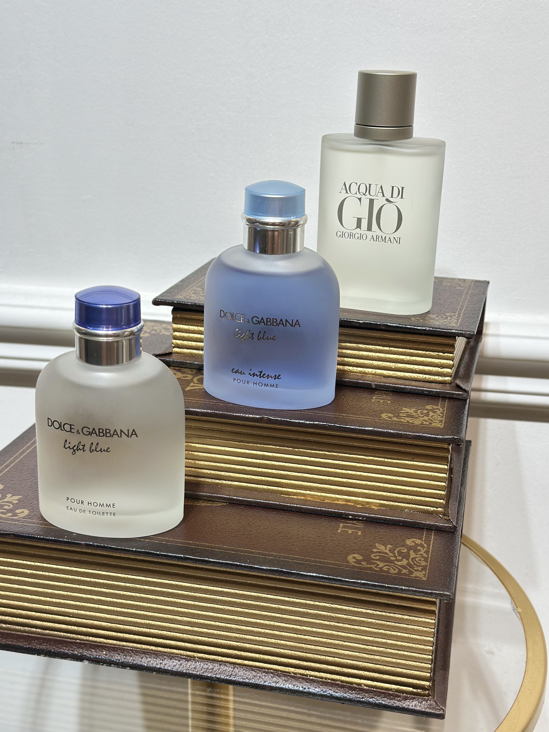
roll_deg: -1.4
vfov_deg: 39.7
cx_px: 274
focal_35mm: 48
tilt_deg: -19.0
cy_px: 366
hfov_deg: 30.3
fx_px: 1015
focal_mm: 6.86
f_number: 1.78
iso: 80
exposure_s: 1/401
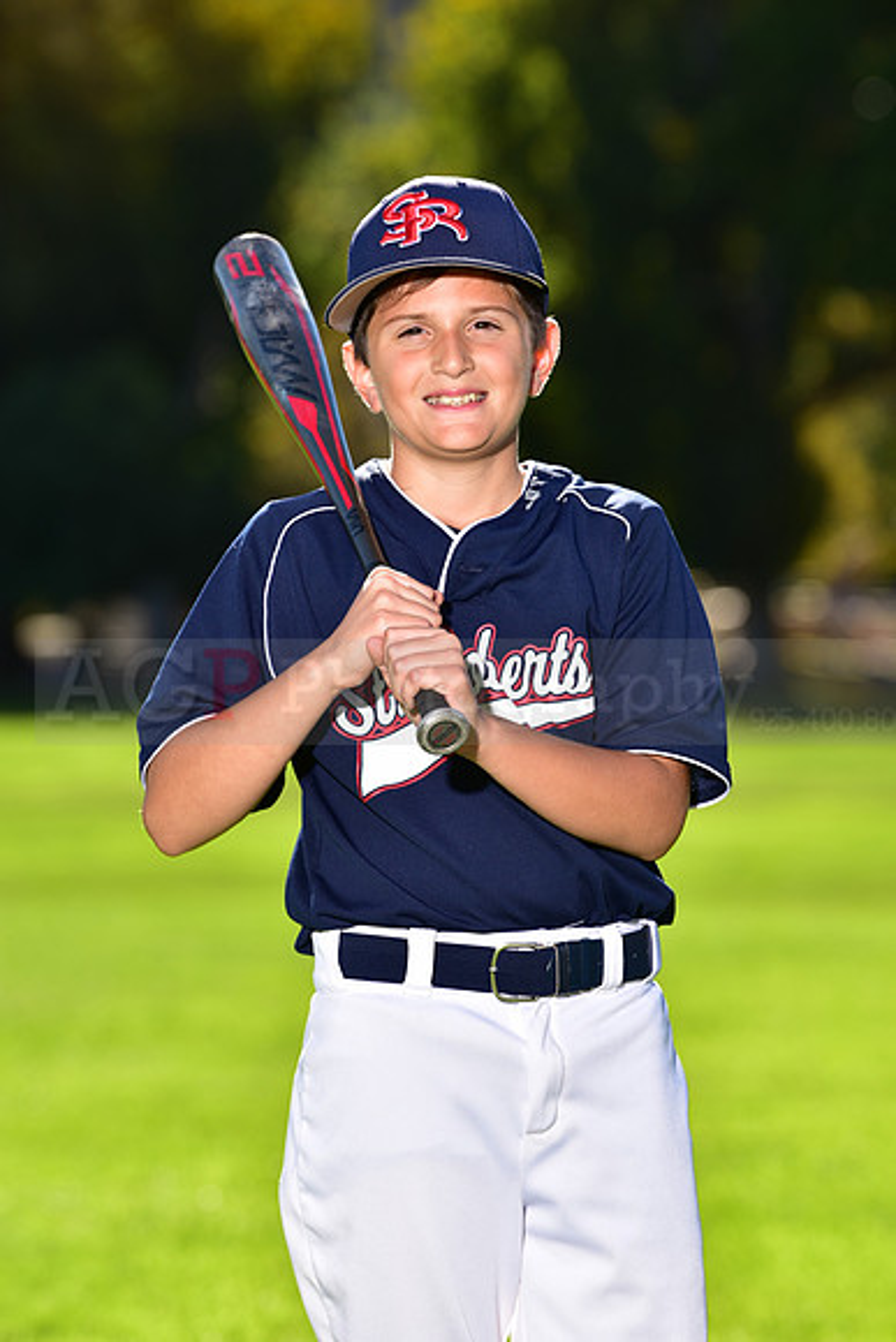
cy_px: 671
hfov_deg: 6.9
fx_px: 7462
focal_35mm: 200
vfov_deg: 10.3
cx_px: 448
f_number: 5.6
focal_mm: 200
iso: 80
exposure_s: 1/250
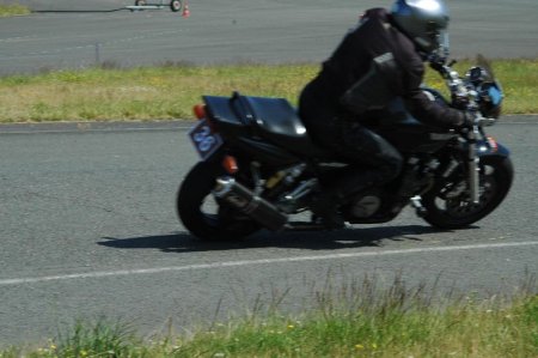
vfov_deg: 11.1
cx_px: 269
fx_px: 1836
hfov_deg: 16.7
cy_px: 179
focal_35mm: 123
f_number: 11
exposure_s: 1/500
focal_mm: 82
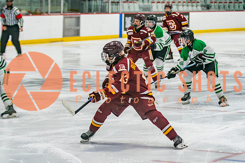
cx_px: 145
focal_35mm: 154
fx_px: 1051
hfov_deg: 13.3
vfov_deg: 8.9
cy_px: 90
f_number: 2.8
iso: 800
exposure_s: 1/640
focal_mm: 85
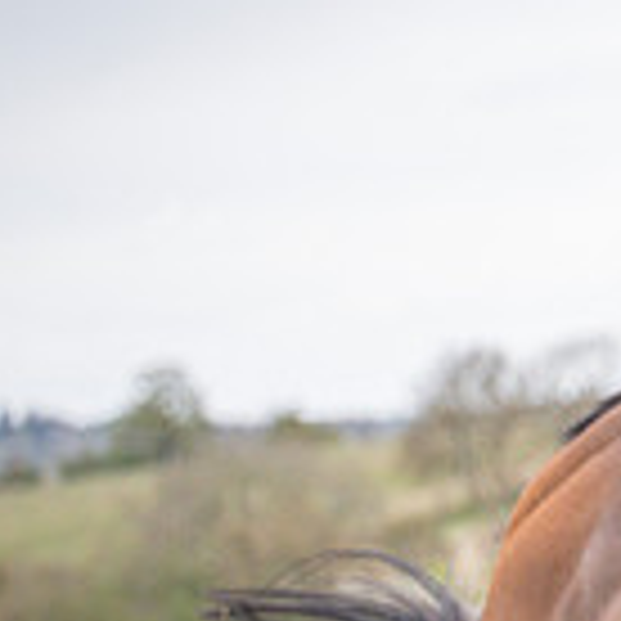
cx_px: 1075
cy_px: 698
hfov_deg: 5.9
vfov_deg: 6.0
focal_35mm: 292
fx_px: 5927
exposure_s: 1/1600
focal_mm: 70
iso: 800
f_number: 2.8
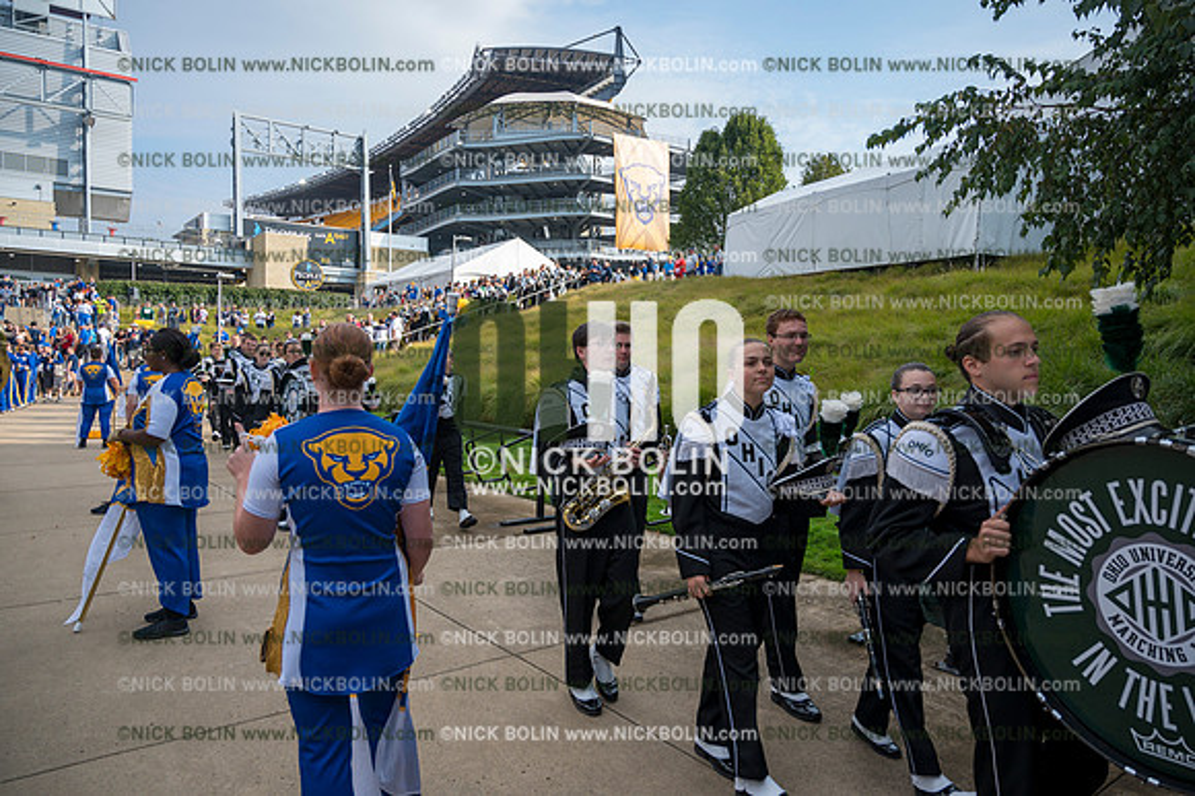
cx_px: 598
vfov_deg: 53.1
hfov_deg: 73.8
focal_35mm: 24
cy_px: 398
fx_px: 796
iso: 200
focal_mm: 24
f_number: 4
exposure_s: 1/1000
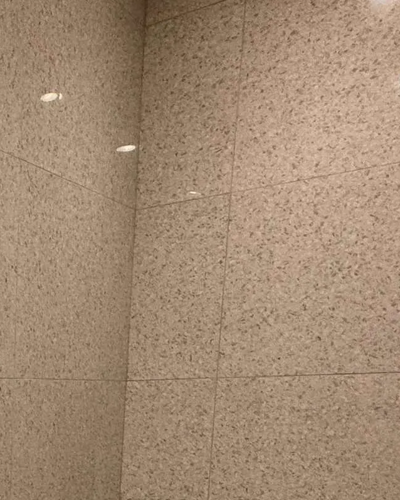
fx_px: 769
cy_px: 535
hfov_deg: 23.4
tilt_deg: -9.1
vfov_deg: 32.2
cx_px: -199
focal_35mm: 52
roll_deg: +0.9
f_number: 2.2
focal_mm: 2.22
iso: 125
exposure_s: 1/120
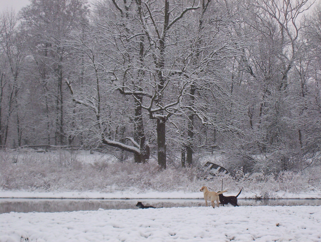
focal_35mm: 108
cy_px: 121
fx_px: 1004
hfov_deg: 18.2
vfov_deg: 13.8
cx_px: 160
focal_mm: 16.61
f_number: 4.72
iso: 100
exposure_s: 1/378
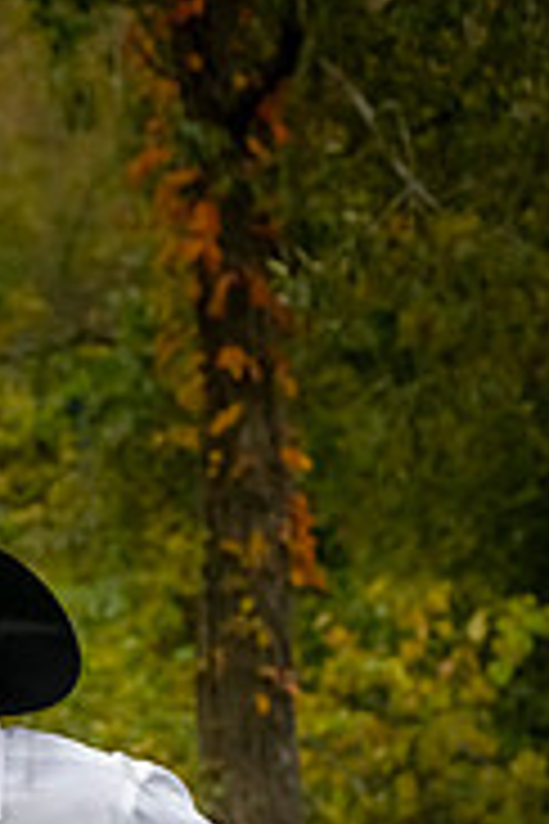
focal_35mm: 197
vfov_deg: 10.3
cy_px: 914
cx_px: -99
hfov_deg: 6.9
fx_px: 4506
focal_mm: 80
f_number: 7.1
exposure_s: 1/800
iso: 2000
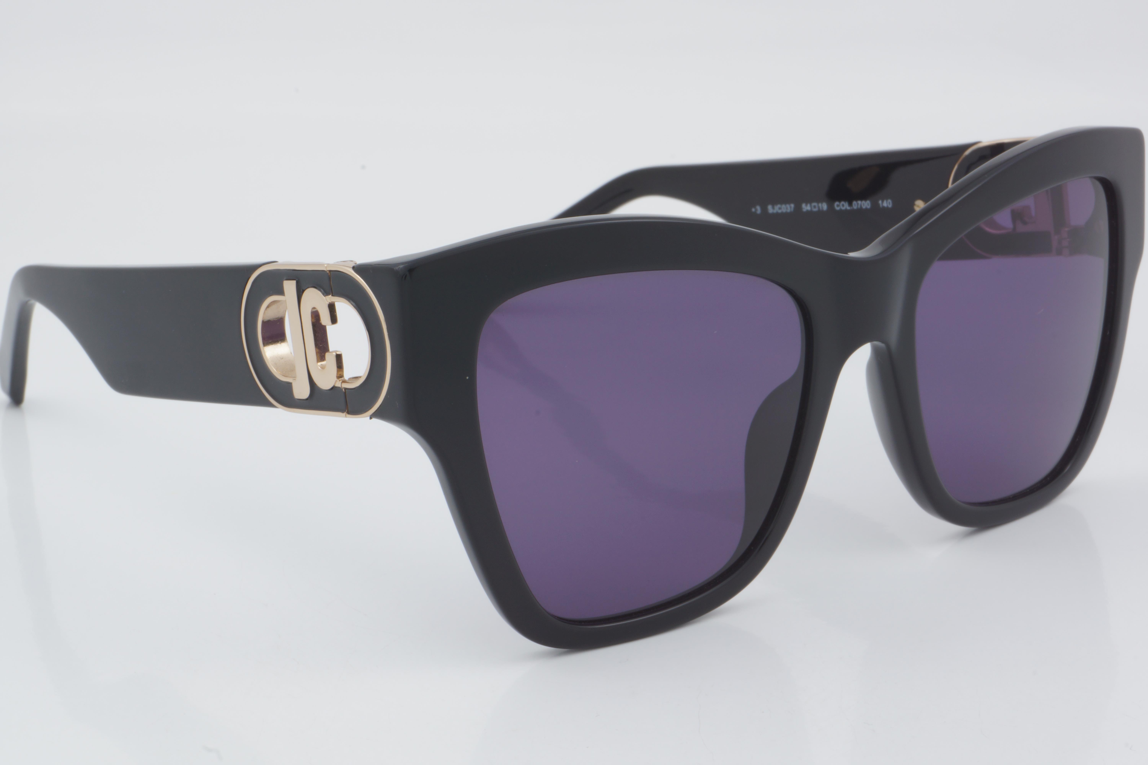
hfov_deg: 27.0
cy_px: 382
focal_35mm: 75
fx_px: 2391
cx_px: 574
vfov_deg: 18.2
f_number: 32
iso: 100
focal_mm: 50
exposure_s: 1/3
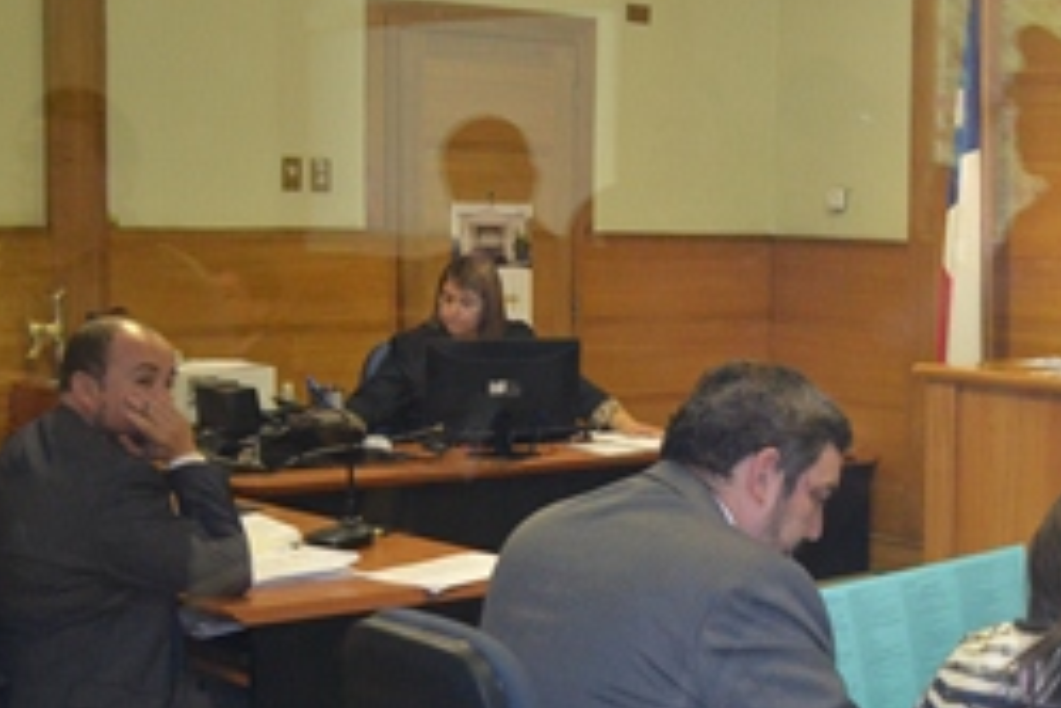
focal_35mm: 65
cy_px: 409
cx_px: 1150
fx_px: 1916
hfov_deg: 28.3
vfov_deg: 20.9
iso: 1800
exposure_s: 1/60
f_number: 3.5
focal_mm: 18
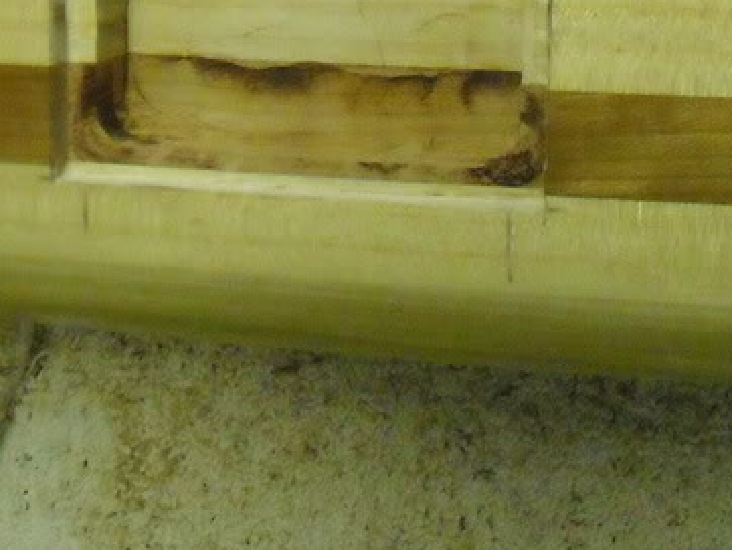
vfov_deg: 14.5
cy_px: -105
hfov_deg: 19.8
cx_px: 404
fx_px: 2095
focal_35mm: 99
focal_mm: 5.7
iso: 800
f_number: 2.8
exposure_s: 1/114
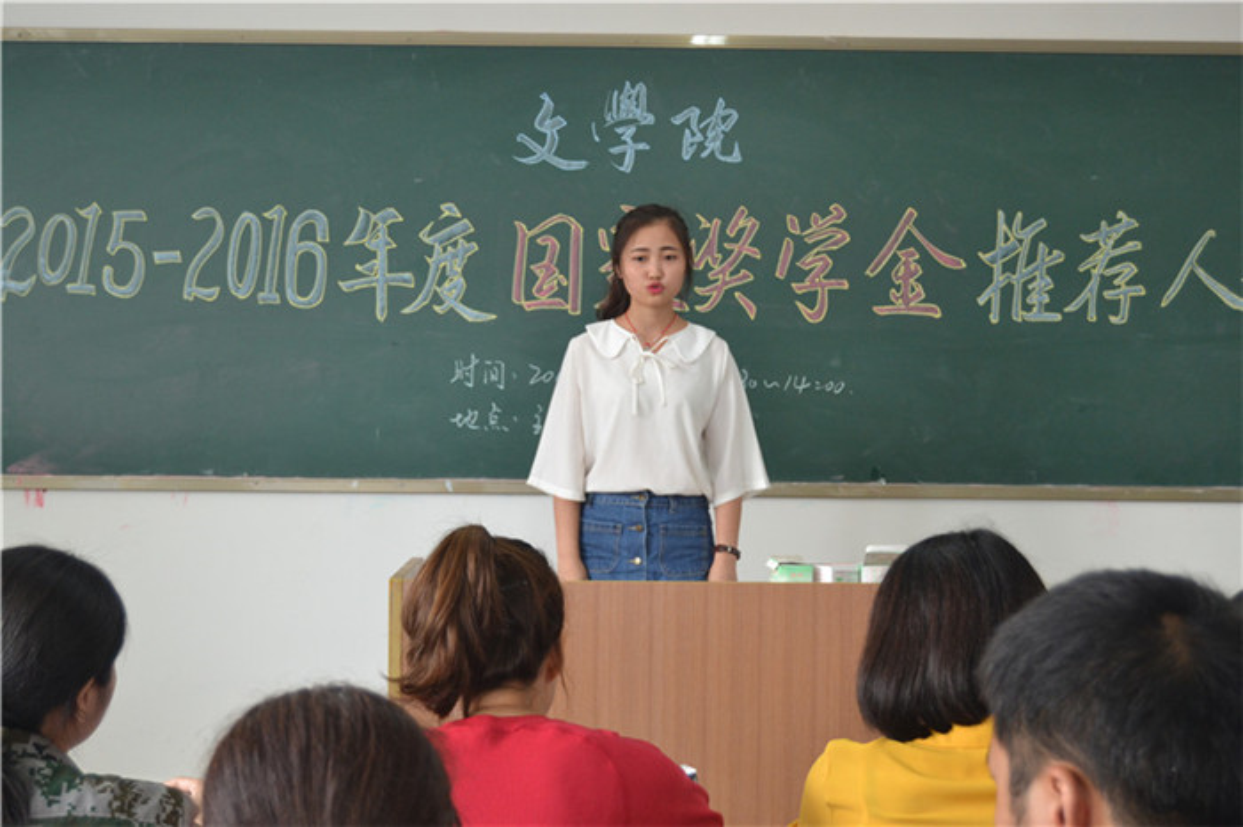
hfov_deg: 35.1
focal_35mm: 57
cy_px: 414
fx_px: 1967
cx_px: 622
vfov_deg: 23.8
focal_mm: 38
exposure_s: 1/60
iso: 900
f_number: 4.8
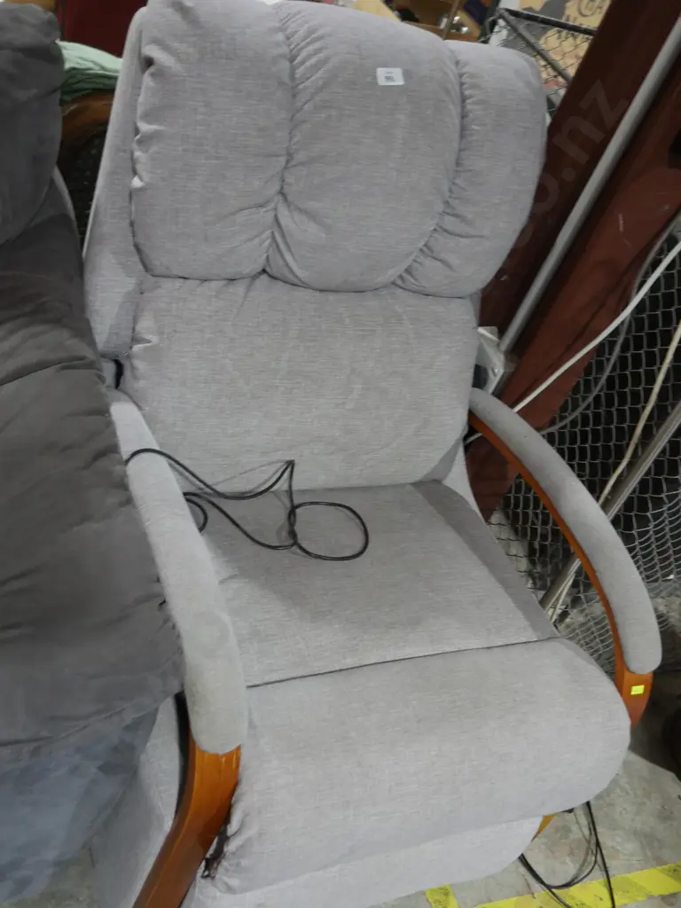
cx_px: 340
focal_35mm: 38
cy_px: 454
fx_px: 997
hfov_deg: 37.7
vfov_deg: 49.0
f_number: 4.1
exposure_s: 1/60
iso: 800
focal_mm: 19
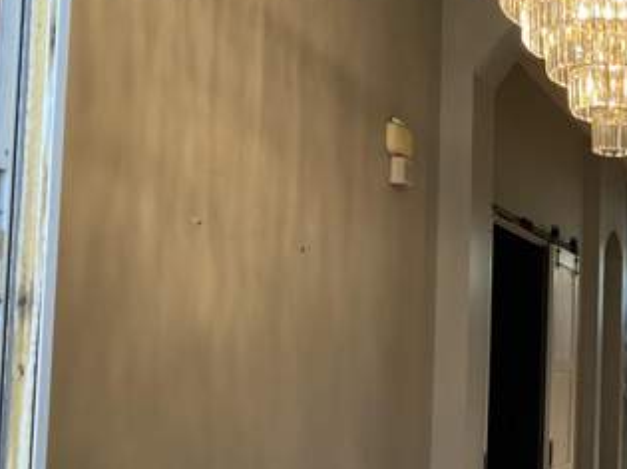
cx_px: 774
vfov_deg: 22.1
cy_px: 344
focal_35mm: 66
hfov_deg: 25.9
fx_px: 1195
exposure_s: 1/60
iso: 64
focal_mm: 4.25
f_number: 1.8
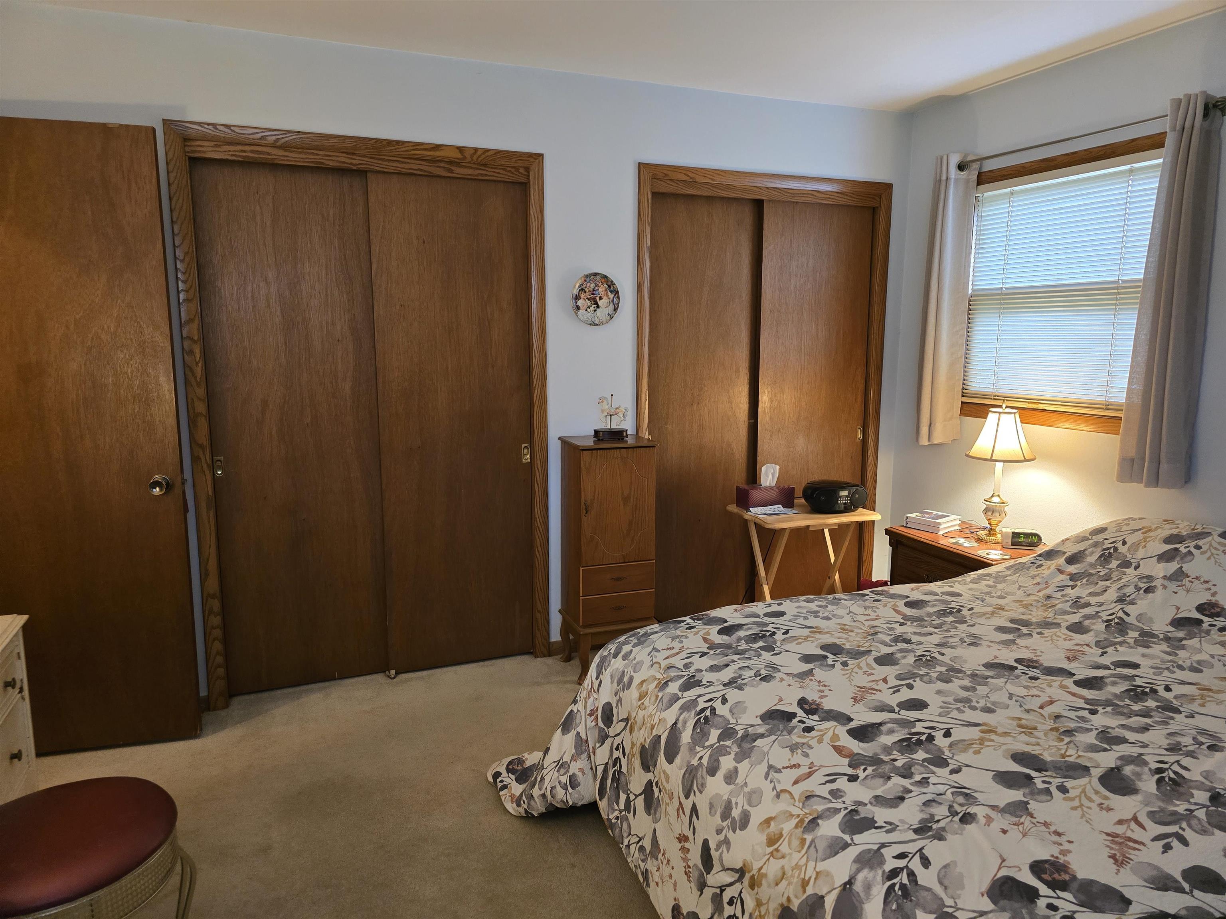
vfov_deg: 58.9
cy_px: 460
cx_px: 613
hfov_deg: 73.9
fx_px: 815
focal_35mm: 23
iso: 640
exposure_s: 1/60
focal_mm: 6.3
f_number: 1.7
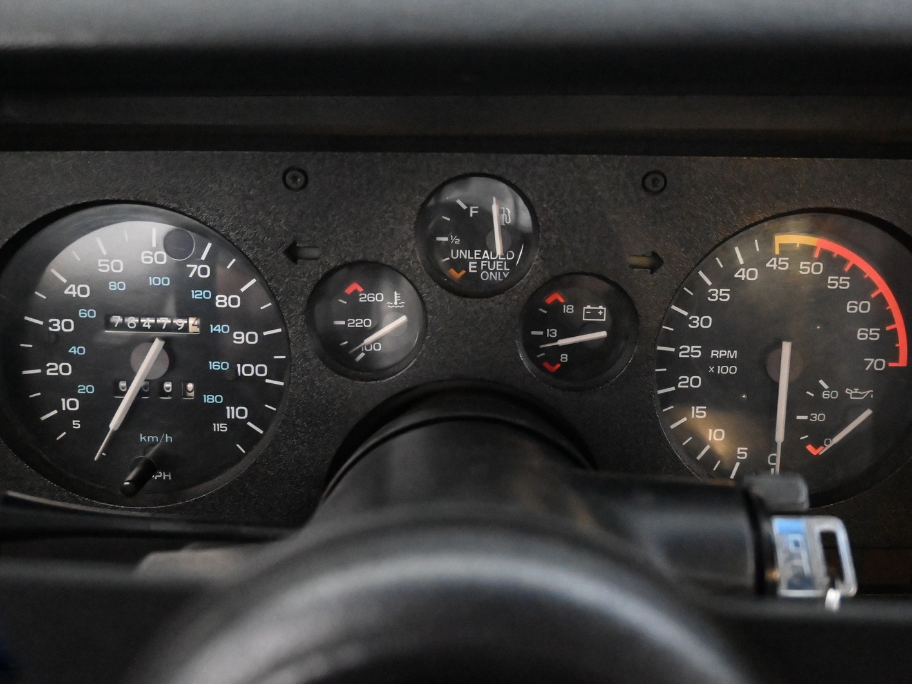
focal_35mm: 33
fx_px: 869
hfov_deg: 55.3
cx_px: 479
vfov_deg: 42.9
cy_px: 337
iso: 14400
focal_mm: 20
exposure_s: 1/30
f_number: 3.8
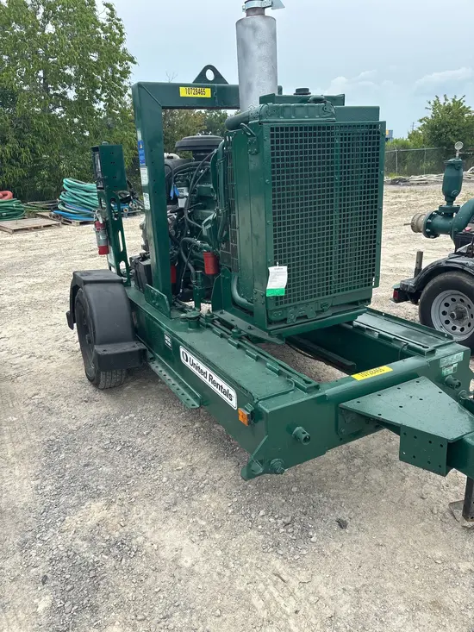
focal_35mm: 26
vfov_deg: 67.3
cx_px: 237
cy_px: 316
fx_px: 475
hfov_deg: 53.1
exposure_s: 1/1543
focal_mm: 5.96
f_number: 1.6
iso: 50
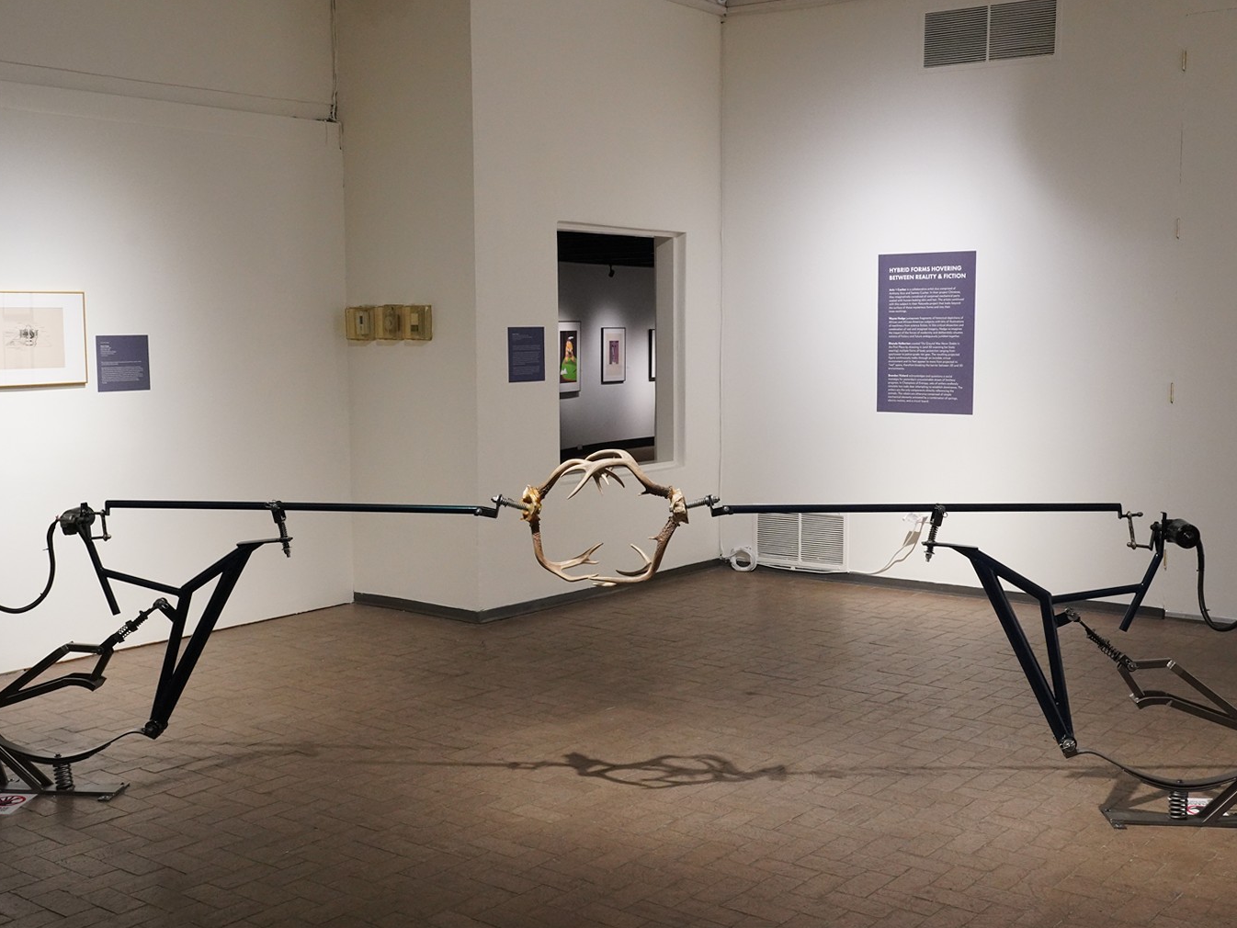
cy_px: 475
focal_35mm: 40
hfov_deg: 46.8
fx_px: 1430
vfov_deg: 36.0
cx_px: 612
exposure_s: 1/100
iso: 5000
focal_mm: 28
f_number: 11
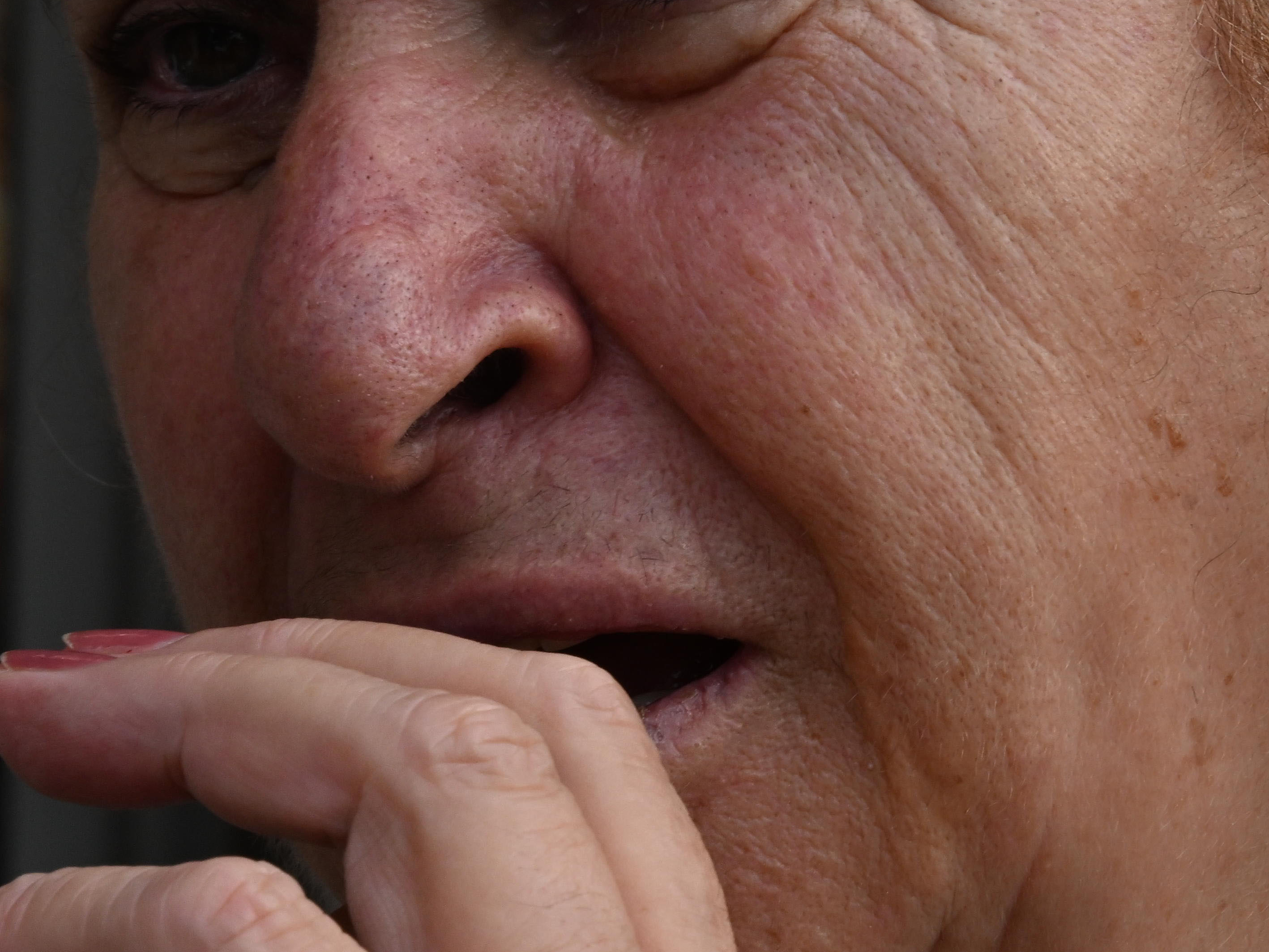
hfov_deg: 8.3
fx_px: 8725
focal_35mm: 238
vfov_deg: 6.2
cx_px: 544
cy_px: 356
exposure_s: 1/160
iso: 720
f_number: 16
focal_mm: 85
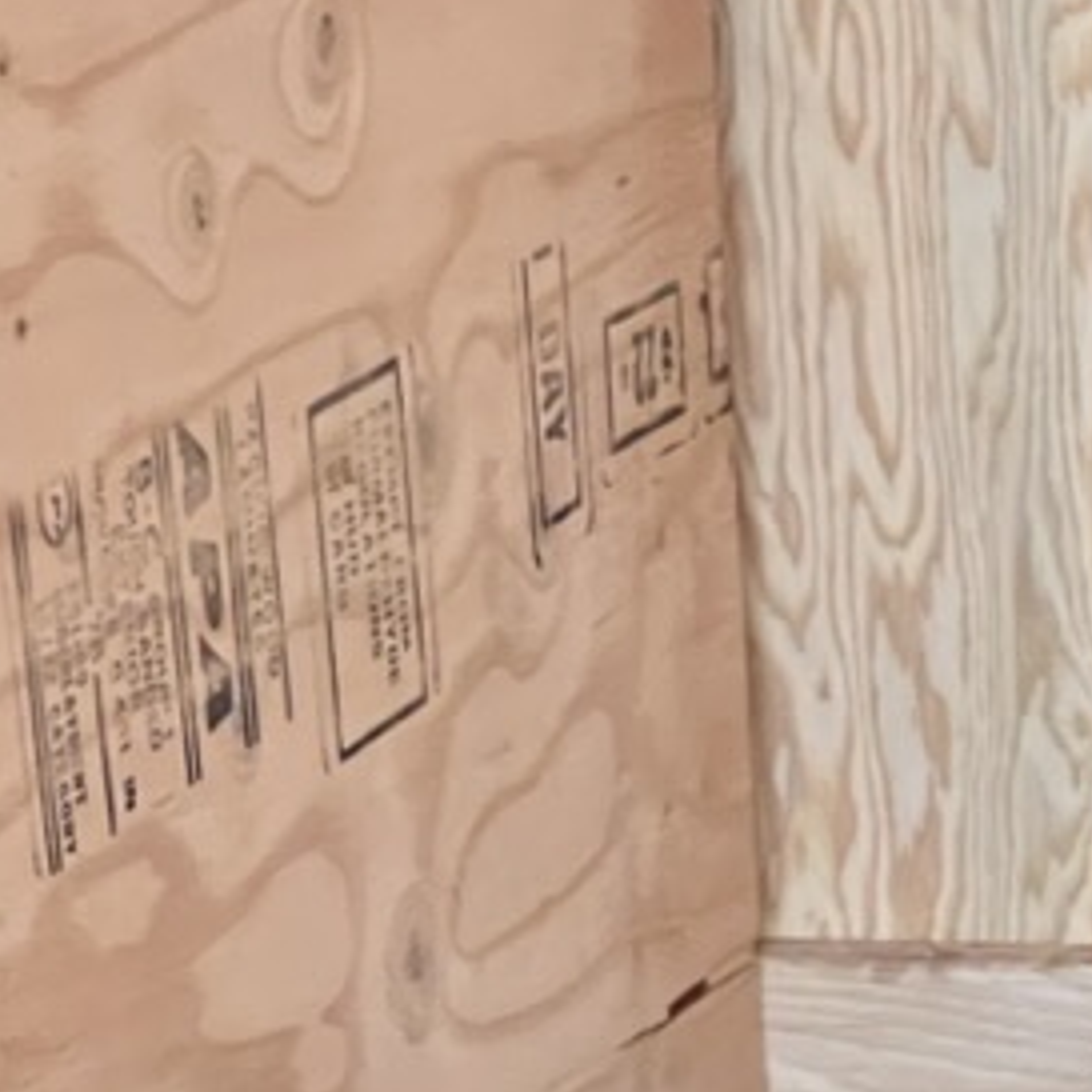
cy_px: 1612
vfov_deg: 6.8
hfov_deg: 6.8
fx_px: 9101
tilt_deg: -16.8
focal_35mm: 255
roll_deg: +2.4
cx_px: 1466
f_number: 2.8
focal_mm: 9
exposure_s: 1/60
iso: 640
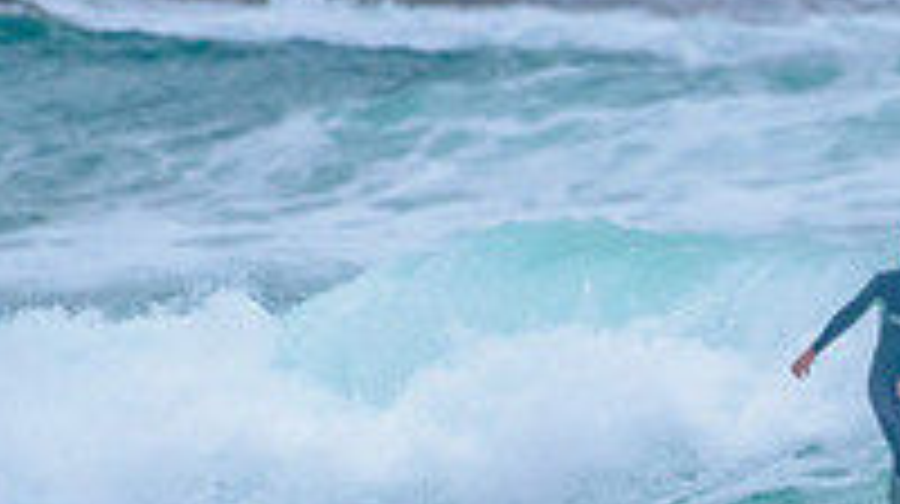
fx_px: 44436
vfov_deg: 0.6
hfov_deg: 1.2
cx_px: 1060
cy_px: 391
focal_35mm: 1864
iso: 1600
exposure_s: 1/2000
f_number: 5.6
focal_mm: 500
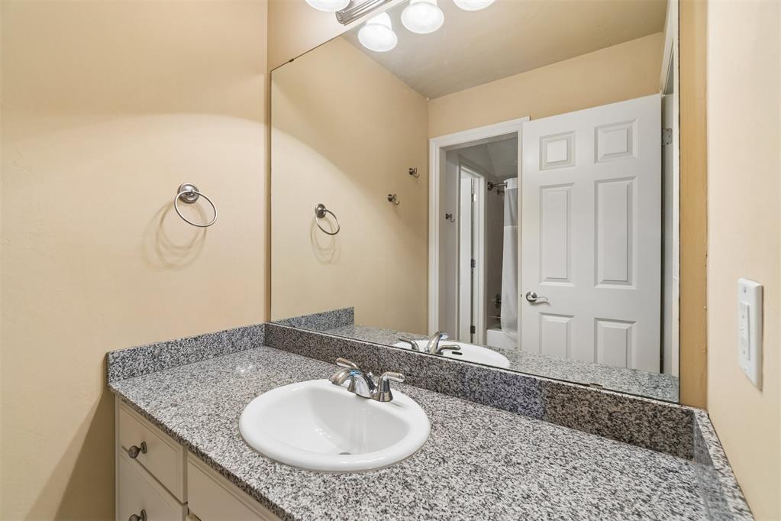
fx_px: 325
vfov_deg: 77.3
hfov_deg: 100.4
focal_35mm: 15
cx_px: 390
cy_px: 260
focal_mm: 10
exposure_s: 1/40
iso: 200
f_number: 6.3
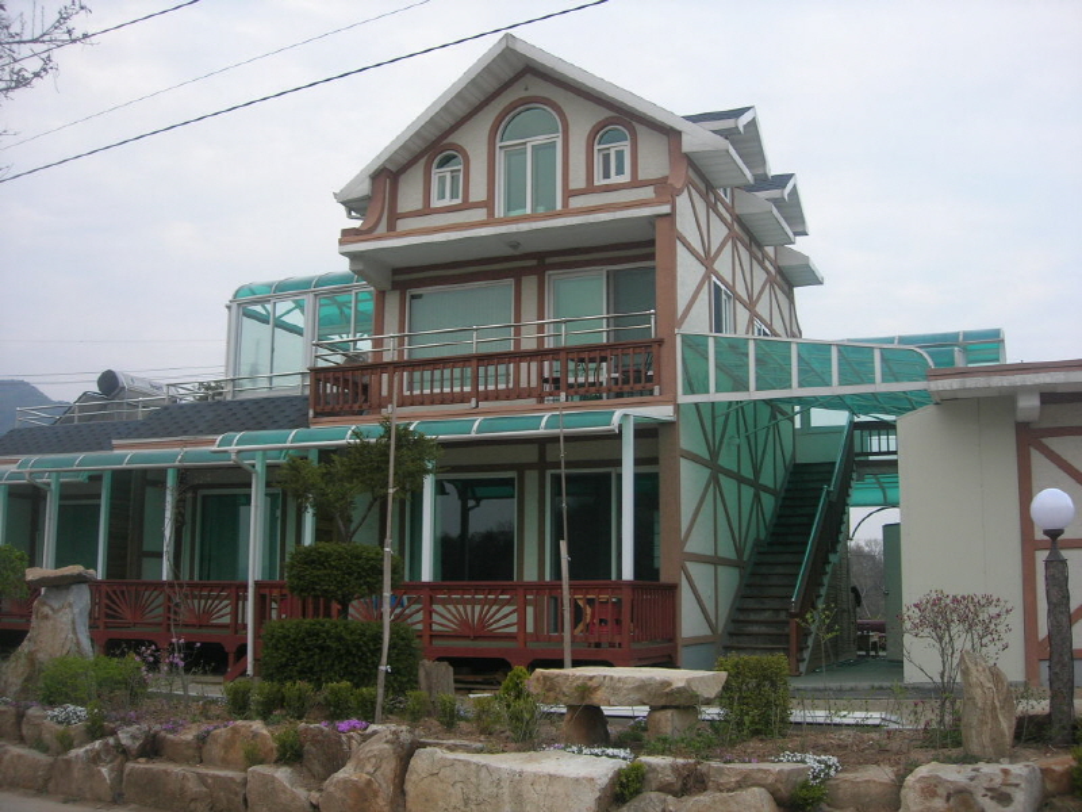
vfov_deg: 37.7
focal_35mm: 38
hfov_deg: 49.0
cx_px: 541
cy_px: 406
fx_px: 1188
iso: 64
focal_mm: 7.8
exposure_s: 1/61
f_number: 2.8
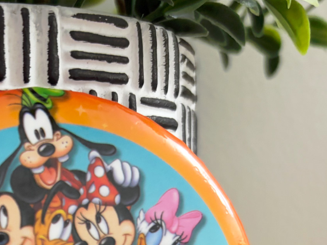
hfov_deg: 28.4
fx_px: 623
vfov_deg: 20.9
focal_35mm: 66
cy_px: 288
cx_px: 39
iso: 400
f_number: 1.6
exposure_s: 1/60
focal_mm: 5.96
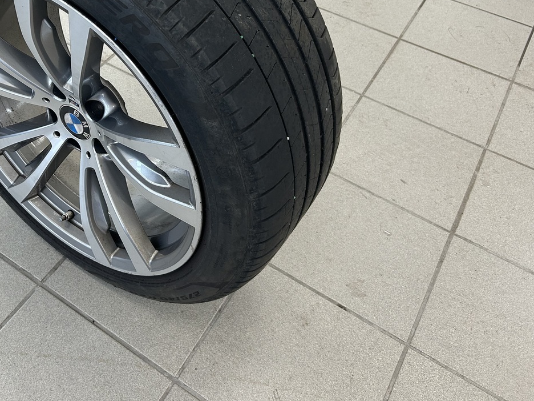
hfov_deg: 45.0
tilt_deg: -43.5
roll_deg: -2.5
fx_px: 617
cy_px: 101
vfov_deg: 35.2
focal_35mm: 40
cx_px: 124
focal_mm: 5.7
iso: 125
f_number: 1.5
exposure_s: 1/100
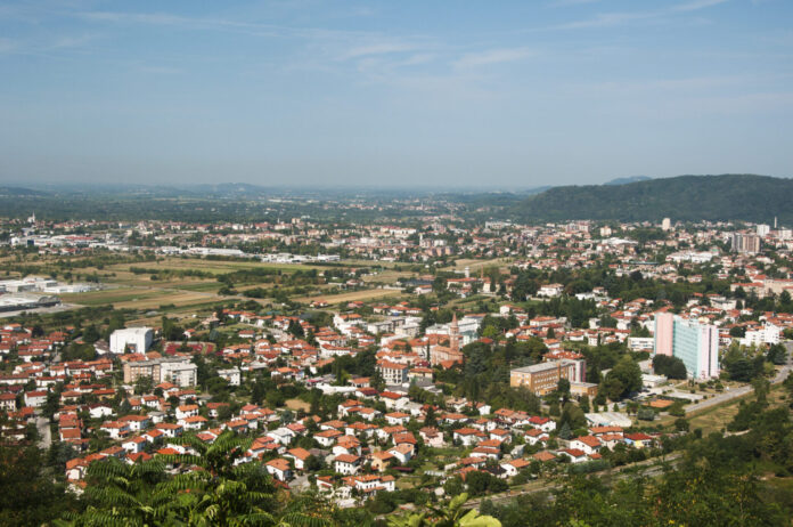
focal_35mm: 52
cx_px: 396
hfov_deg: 37.9
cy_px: 264
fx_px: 1155
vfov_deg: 25.7
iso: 200
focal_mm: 35
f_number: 9
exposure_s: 1/200
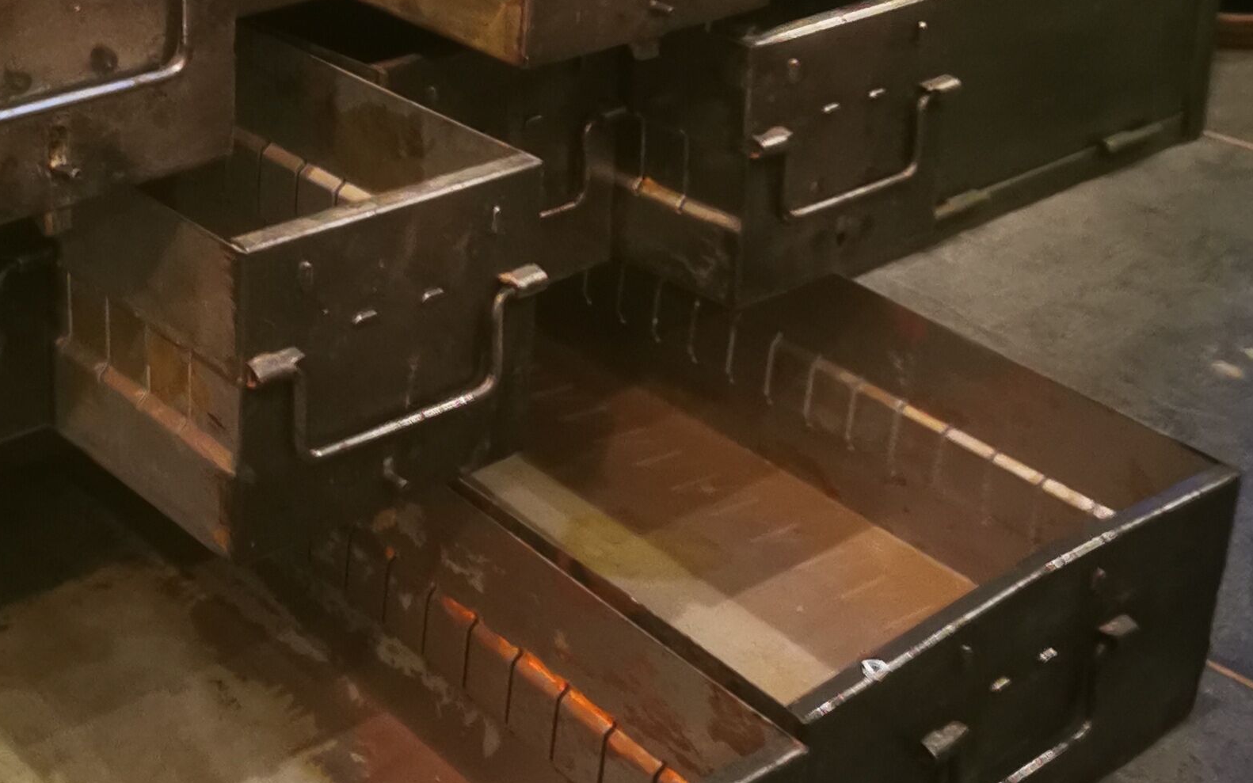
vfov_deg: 19.0
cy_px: -69
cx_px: 301
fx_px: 2254
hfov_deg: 30.5
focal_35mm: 66
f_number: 1.8
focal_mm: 5.58
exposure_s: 1/25
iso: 500
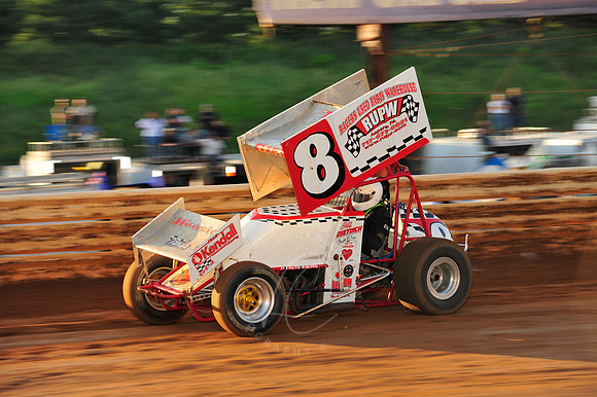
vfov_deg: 8.8
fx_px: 2569
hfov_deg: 13.3
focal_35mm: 155
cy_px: 198
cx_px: 298
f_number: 9
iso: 500
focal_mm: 155
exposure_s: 1/320
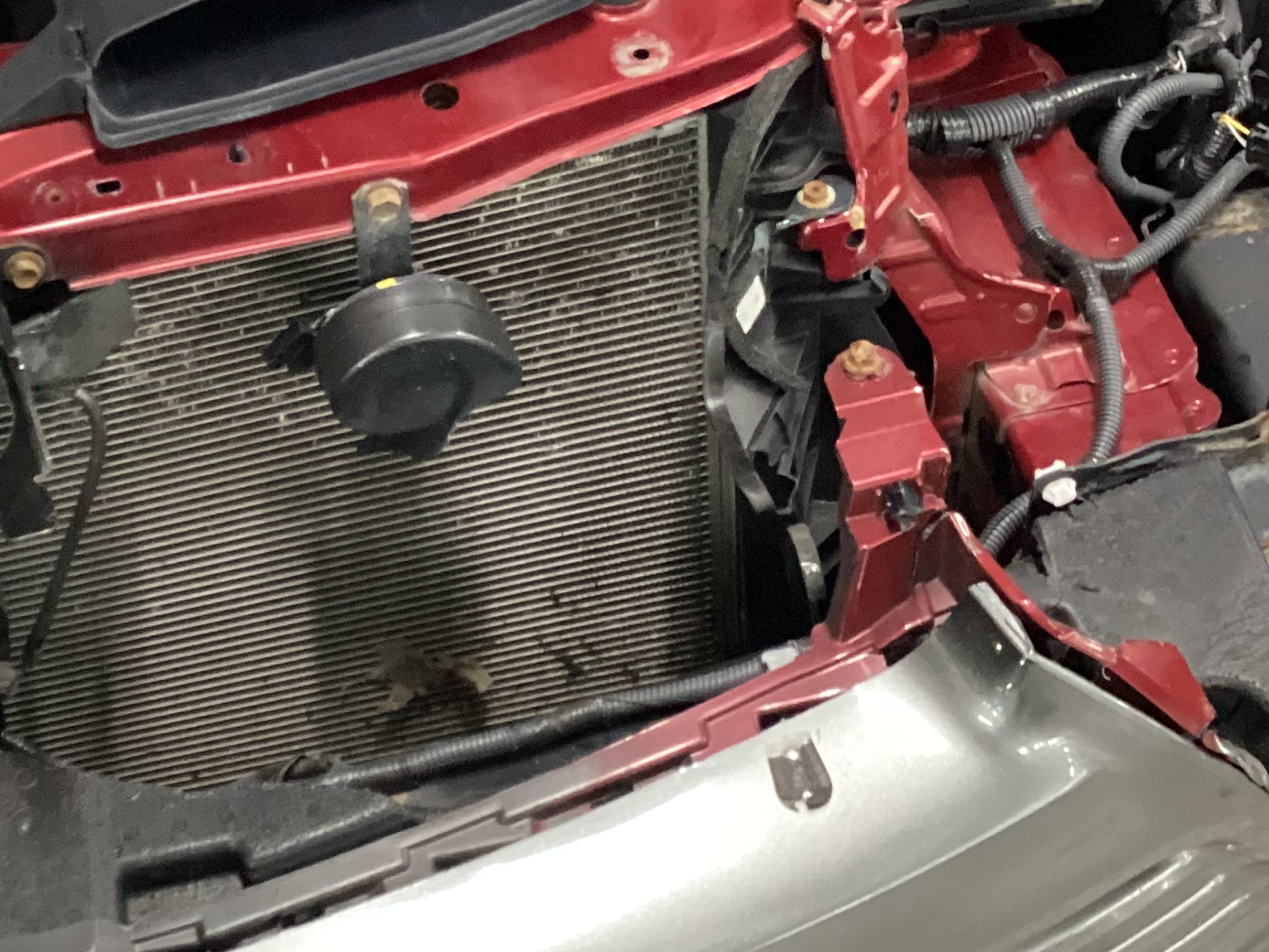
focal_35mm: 73
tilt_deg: -47.6
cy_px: 305
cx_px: 352
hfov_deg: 26.4
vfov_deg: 20.1
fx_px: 2677
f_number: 2.4
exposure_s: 1/30
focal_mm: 3.3
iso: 640
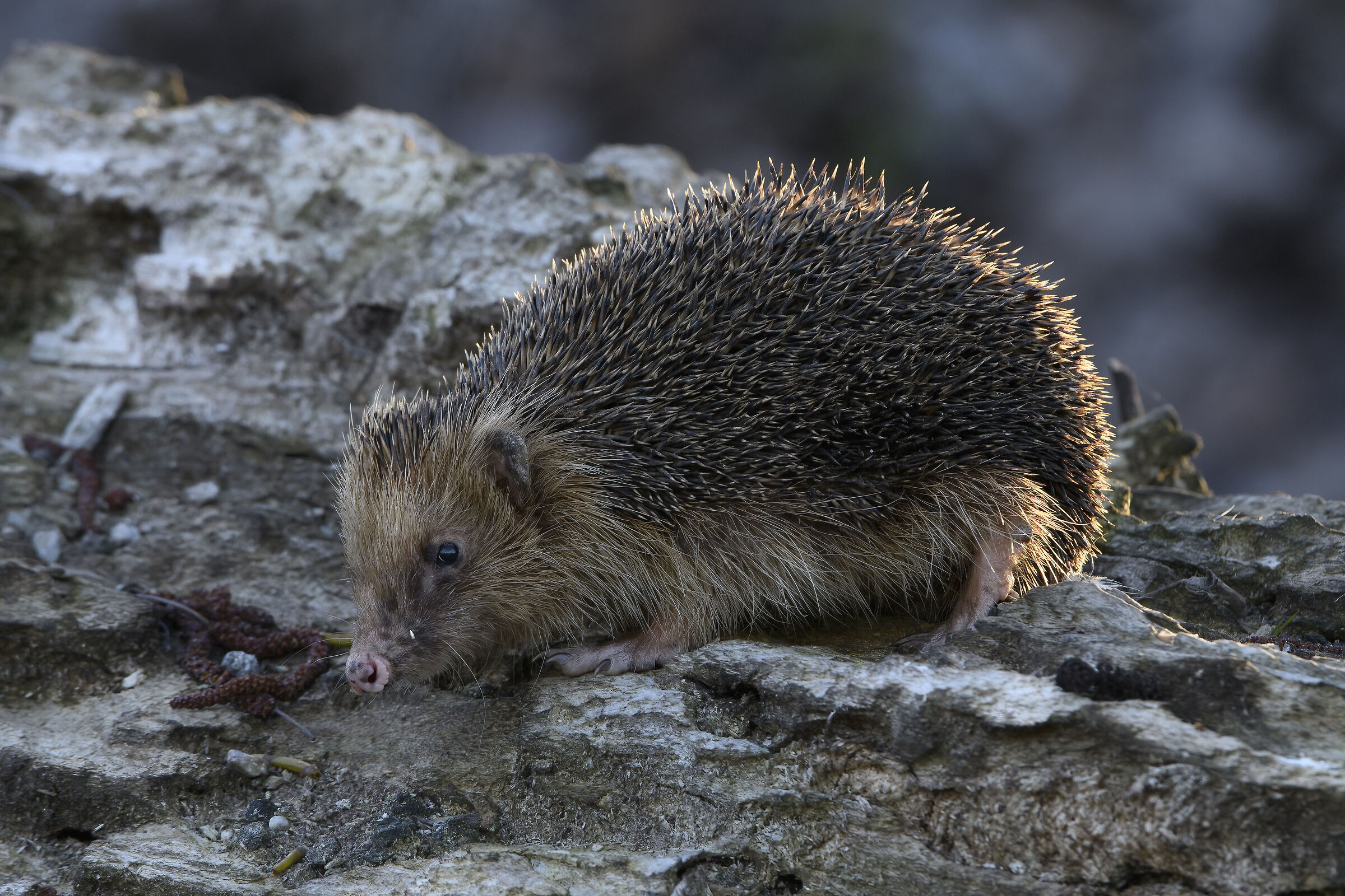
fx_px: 21294
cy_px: 448
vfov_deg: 2.4
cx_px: 672
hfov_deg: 3.6
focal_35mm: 570
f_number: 9
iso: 800
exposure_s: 1/125
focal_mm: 380
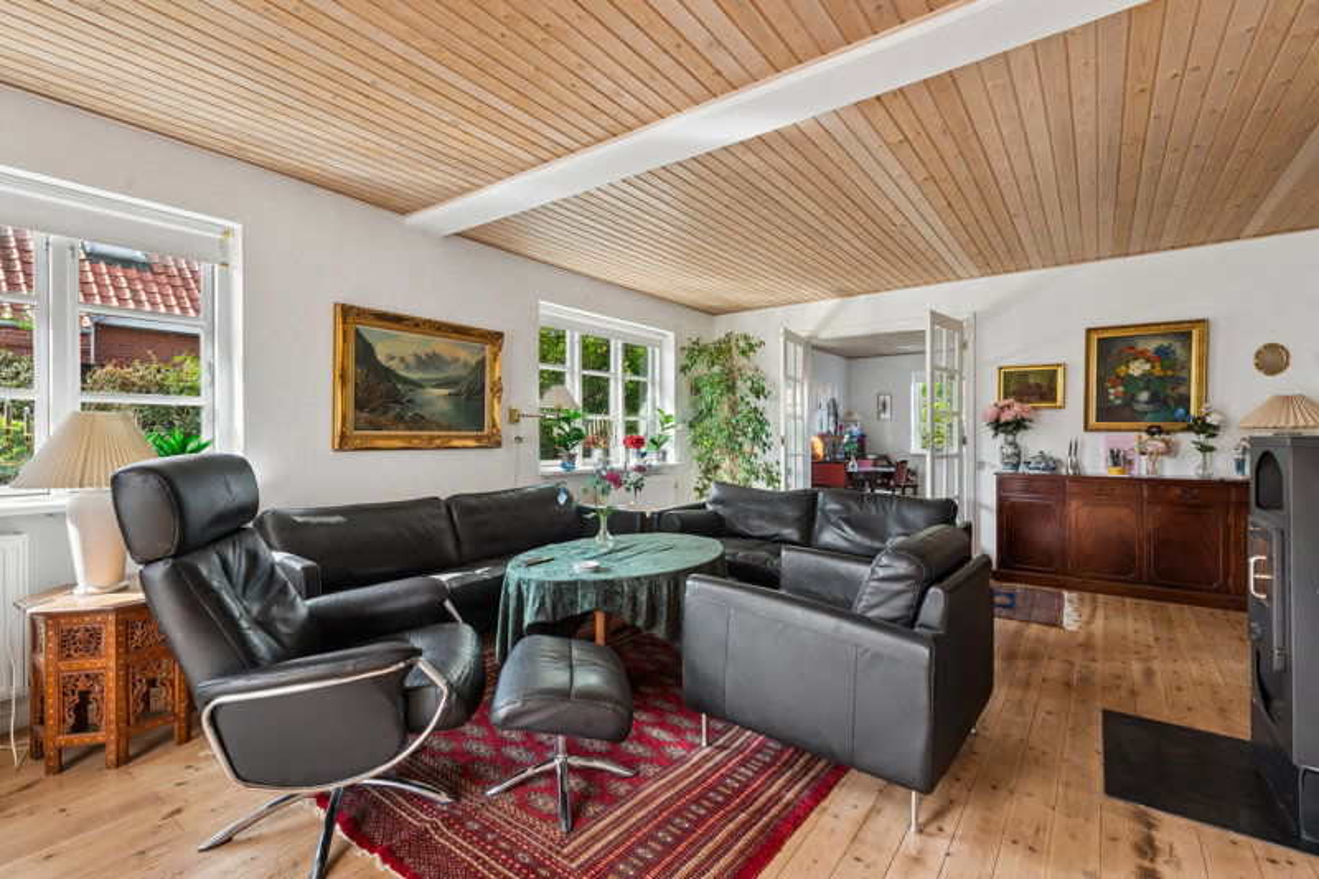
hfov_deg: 96.7
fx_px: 586
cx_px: 660
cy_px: 440
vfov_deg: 73.7
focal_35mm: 16
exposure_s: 1/13
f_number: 10
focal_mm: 16
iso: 200
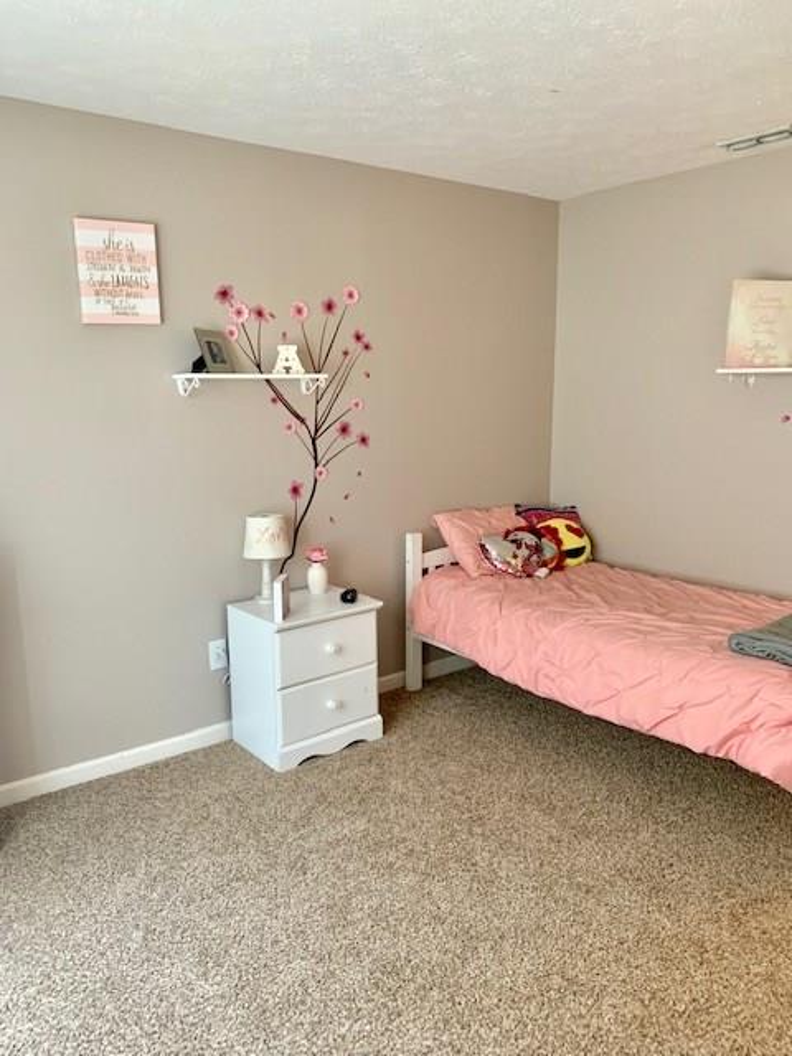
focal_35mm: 26
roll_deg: +0.1
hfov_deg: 53.1
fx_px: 793
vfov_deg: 67.3
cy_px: 528
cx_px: 396
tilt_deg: -8.6
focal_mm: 4.25
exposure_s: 1/54
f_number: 1.8
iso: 400
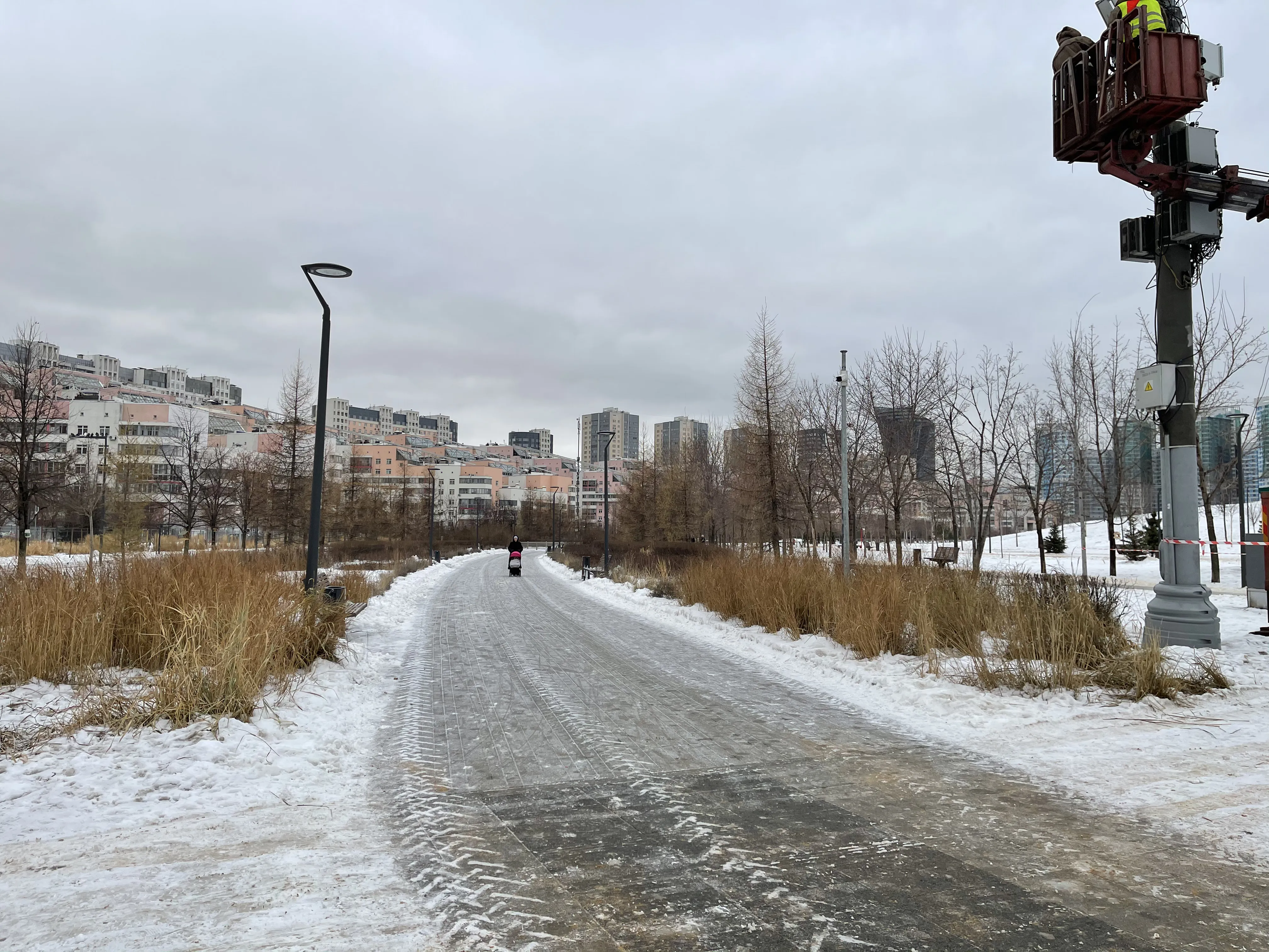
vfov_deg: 53.1
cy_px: 476
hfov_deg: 67.3
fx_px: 953
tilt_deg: +3.9
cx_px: 634
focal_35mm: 26
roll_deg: -1.2
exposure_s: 1/373
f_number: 1.6
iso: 32
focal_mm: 5.1
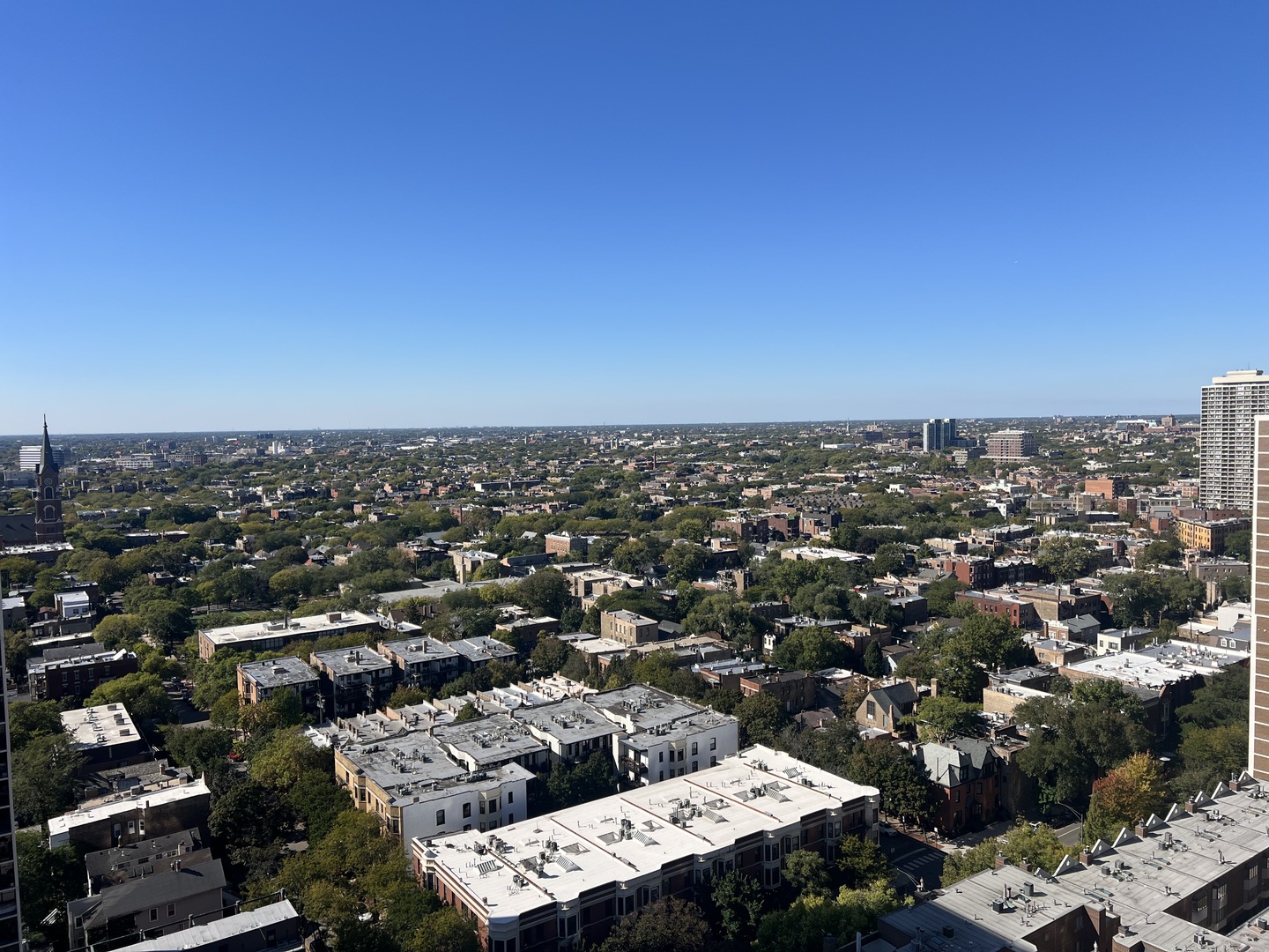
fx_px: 953
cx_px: 634
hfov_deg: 67.3
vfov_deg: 53.1
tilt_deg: -3.7
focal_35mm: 26
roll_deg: +0.8
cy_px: 476
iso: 50
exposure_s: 1/5076
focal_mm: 5.7
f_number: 1.5
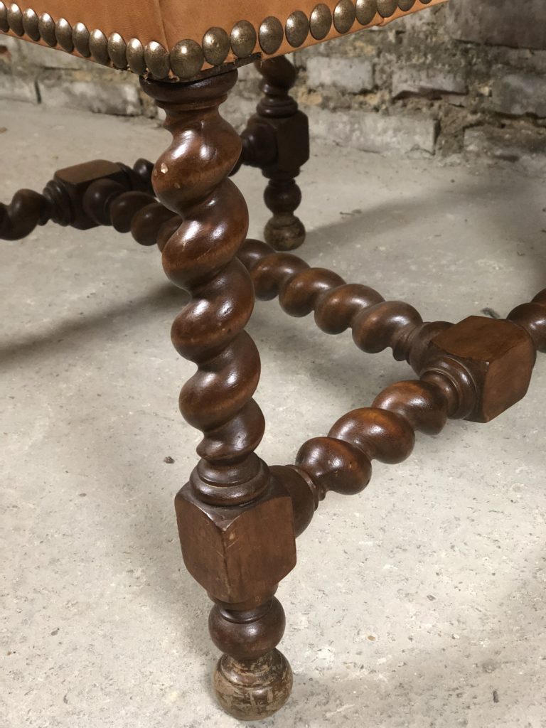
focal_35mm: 52
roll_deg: +5.0
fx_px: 1094
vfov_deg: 36.8
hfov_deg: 28.0
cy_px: 364
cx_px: 273
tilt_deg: -29.2
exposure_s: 1/17
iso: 160
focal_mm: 6
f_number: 2.4
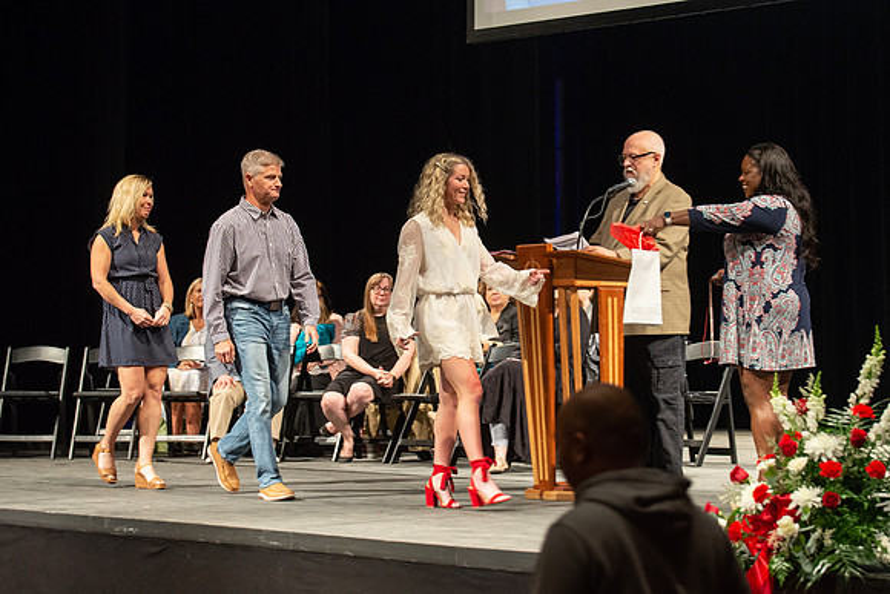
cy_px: 310
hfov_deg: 18.9
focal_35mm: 108
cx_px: 445
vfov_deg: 12.7
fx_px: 2669
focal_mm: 85
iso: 1600
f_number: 4
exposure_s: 1/100
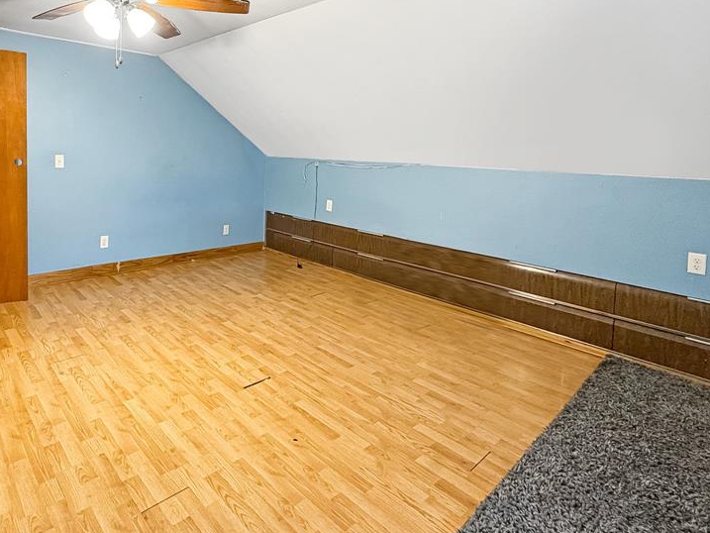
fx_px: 410
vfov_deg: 65.5
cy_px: 220
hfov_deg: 80.4
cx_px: 272
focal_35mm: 20
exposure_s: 1/60
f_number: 2.2
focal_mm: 2.22
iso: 640
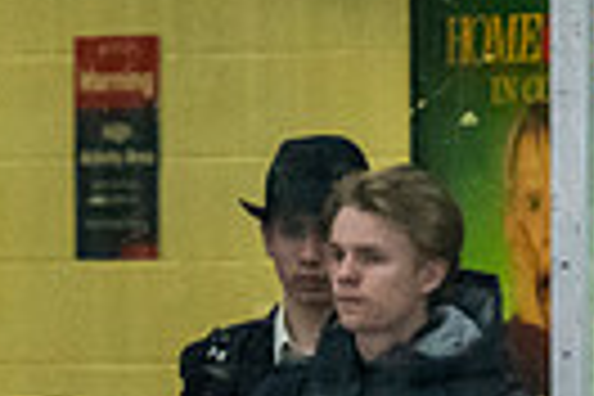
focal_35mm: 1122
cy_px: 644
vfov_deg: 1.2
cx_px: 122
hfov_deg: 1.8
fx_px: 18512
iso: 2000
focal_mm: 135
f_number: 3.2
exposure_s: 1/640
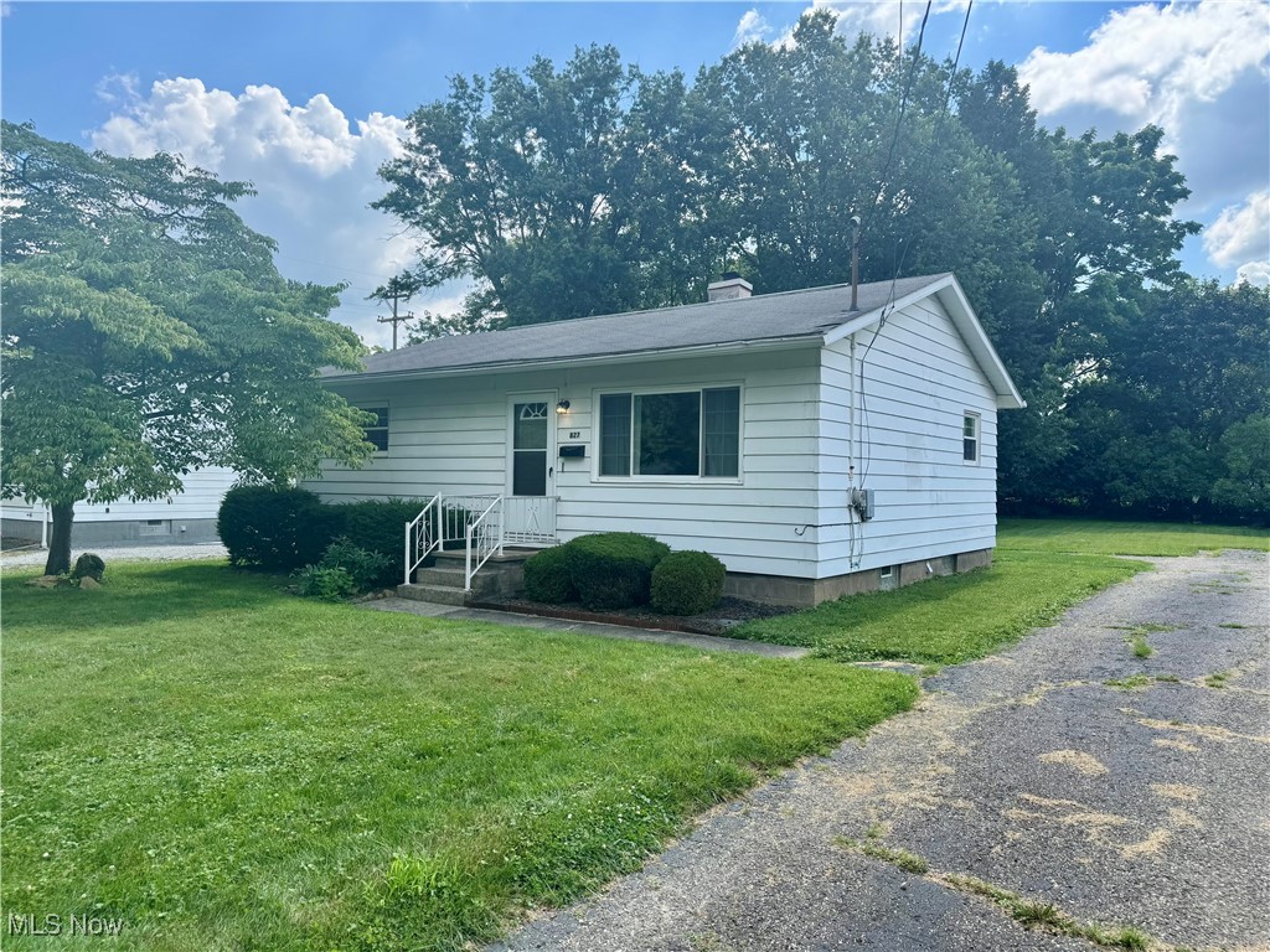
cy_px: 476
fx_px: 881
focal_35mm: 24
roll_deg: -0.9
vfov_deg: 56.8
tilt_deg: +0.0
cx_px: 635
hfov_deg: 71.6
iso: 80
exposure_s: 1/1980
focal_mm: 6.76
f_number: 1.78
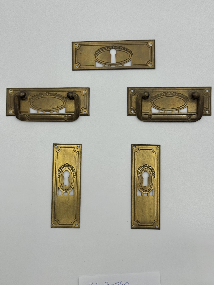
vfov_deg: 39.7
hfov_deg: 30.3
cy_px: 142
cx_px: 107
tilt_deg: -86.2
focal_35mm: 48
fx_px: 396
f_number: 1.78
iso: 64
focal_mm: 6.76
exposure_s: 1/843
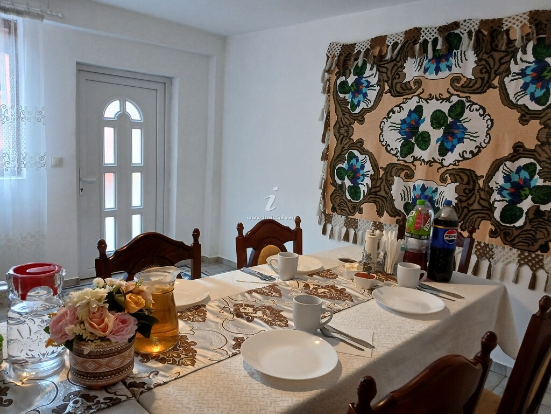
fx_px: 414
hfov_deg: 67.3
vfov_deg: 53.1
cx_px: 276
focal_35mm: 26
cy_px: 207
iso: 200
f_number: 1.8
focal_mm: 3.98
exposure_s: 1/50
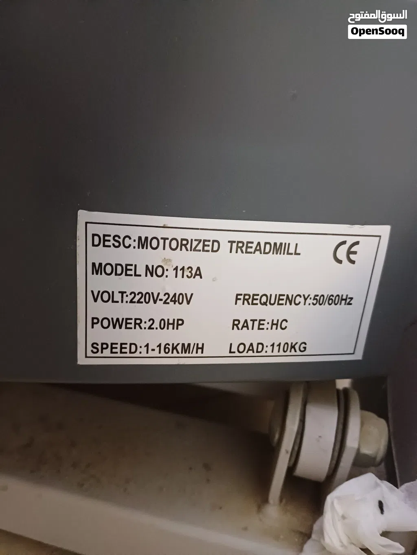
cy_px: 278
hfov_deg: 54.9
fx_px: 401
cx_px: 208
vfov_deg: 69.4
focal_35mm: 25
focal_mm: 4.65
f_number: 1.8
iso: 1600
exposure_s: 1/17
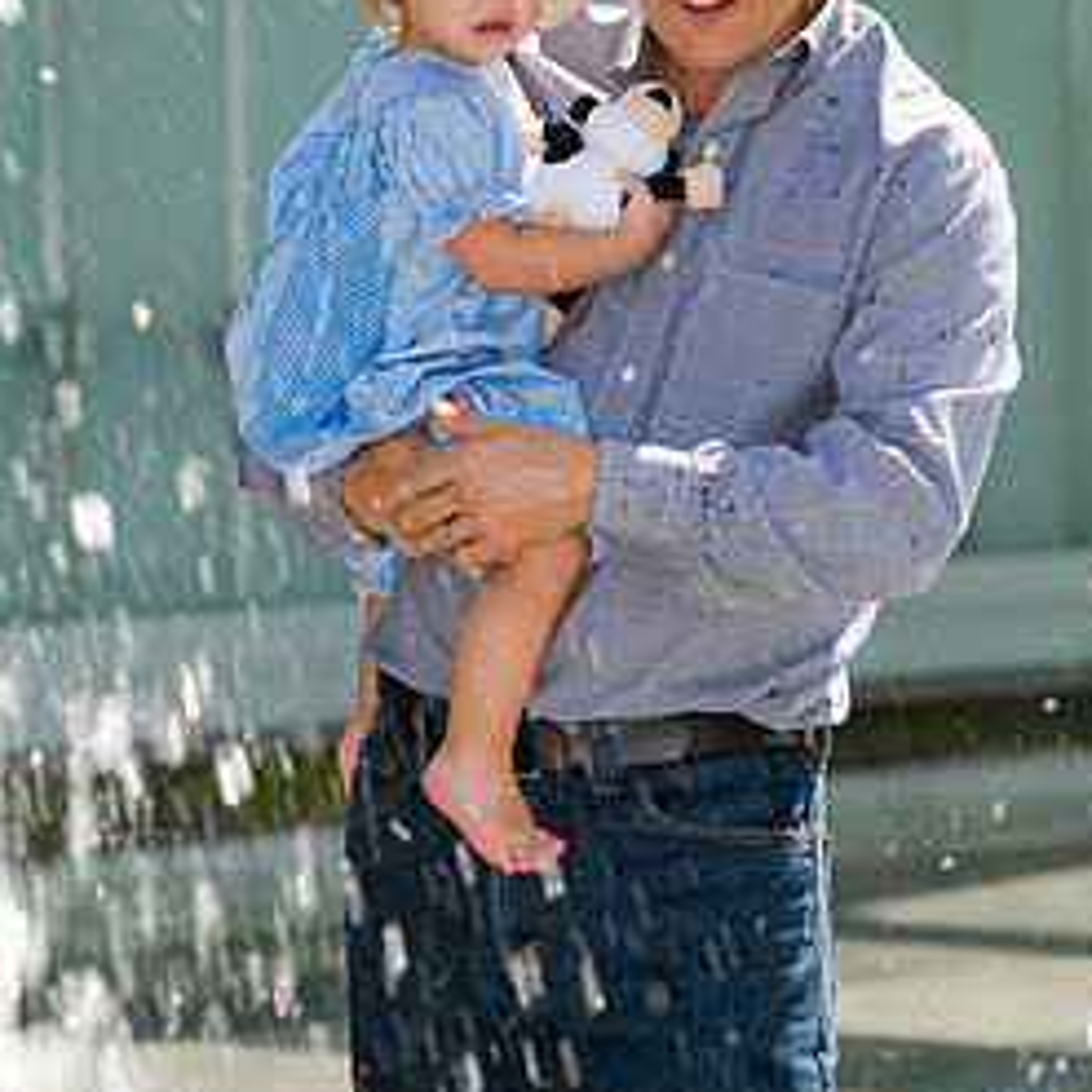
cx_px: 581
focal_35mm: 309
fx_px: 11028
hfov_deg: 5.7
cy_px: 385
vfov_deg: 5.7
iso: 250
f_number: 6.3
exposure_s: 1/200
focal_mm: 200
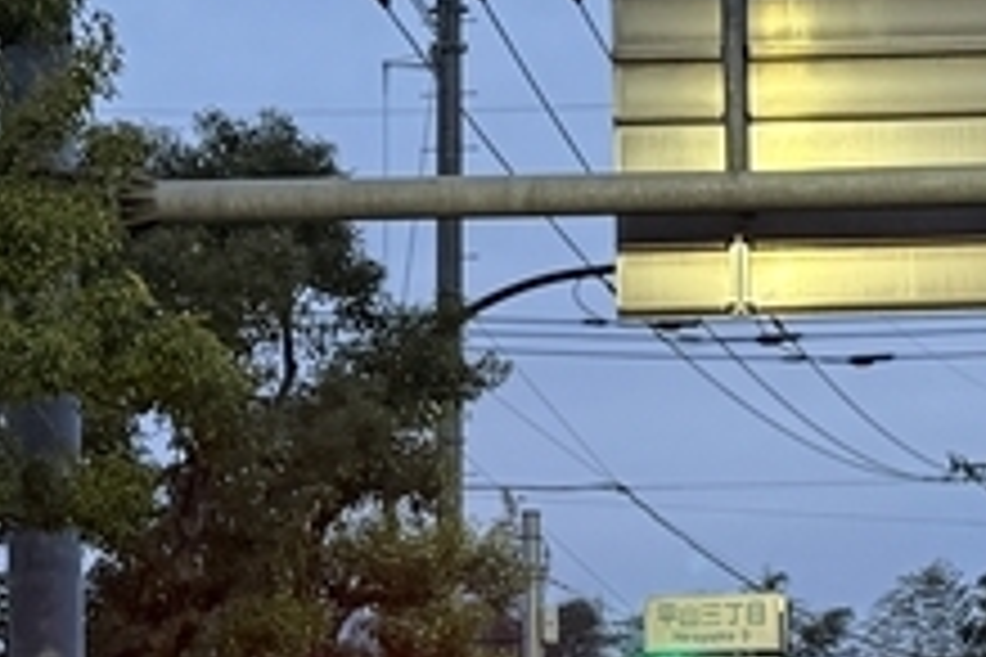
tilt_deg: +2.4
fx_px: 3752
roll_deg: +1.7
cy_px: 720
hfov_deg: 14.8
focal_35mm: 137
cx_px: 909
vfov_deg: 9.9
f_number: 1.78
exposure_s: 1/50
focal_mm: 6.76
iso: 320
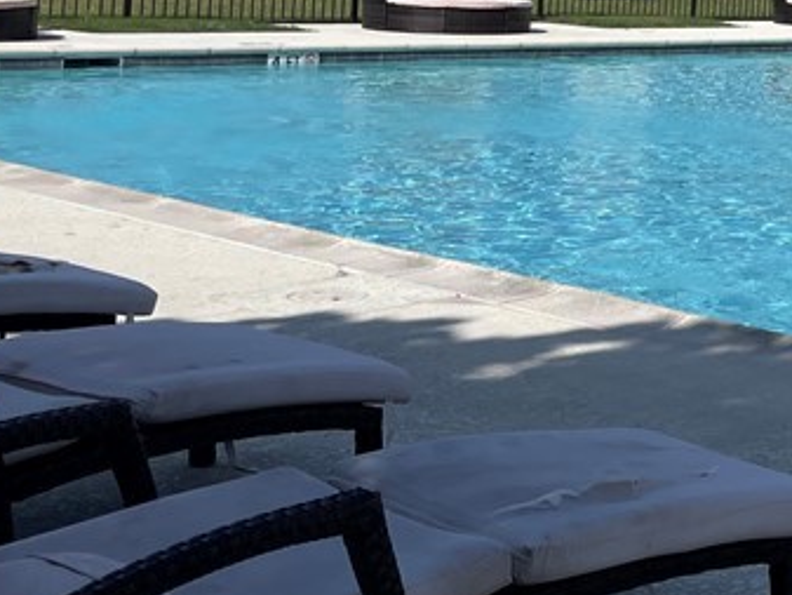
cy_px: -47
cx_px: 1133
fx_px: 1808
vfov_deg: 18.0
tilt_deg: +2.0
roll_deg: -2.6
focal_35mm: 79
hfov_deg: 21.4
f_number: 1.6
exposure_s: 1/5814
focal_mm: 4.2
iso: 32
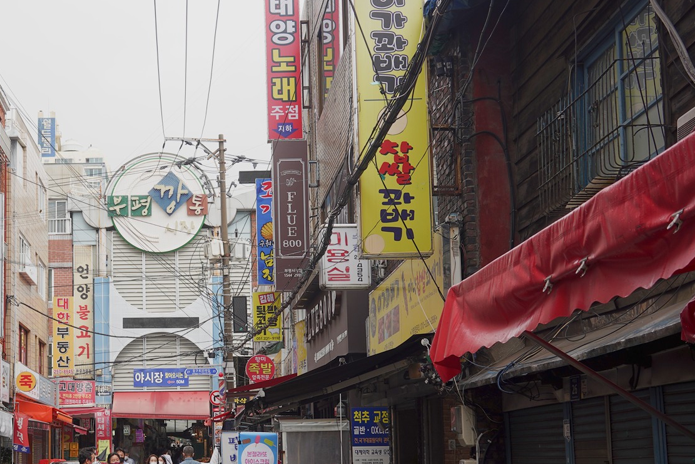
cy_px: 310
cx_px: 163
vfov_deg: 21.5
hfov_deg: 31.3
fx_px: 1216
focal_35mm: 63
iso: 100
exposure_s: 1/100
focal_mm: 35
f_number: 8
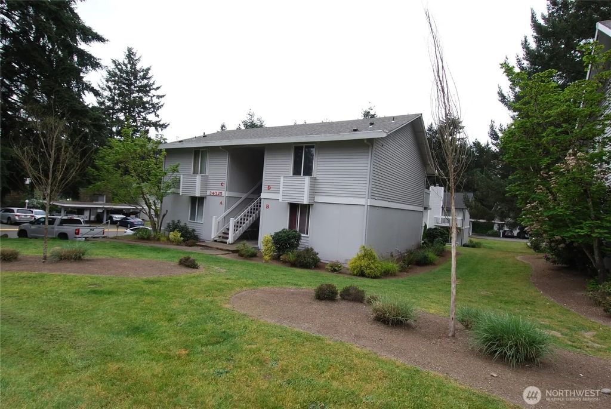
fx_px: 306
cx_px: 306
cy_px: 204
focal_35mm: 18
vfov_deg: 67.5
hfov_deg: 89.9
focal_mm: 12
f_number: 6.3
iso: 100
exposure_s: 1/160
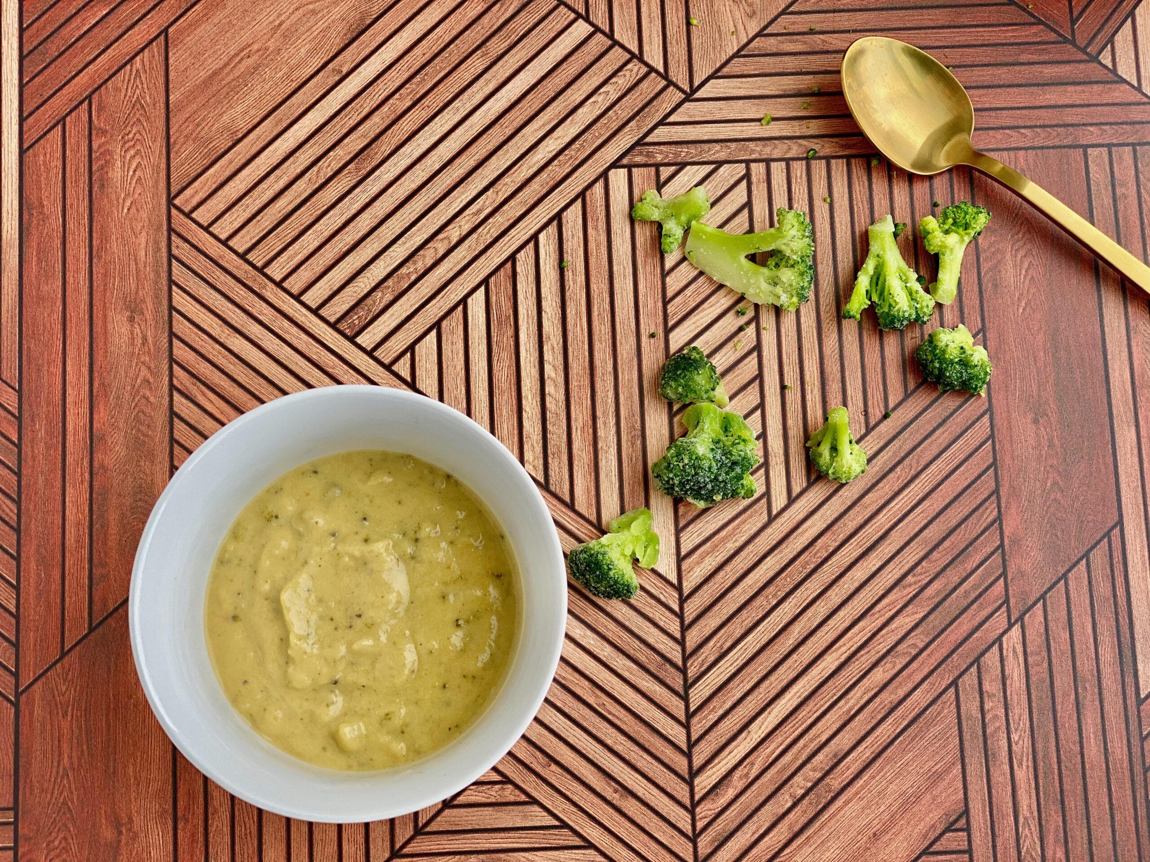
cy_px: 431
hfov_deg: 36.8
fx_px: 1728
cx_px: 575
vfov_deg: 28.0
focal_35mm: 52
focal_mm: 6
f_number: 2
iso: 20
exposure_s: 1/122
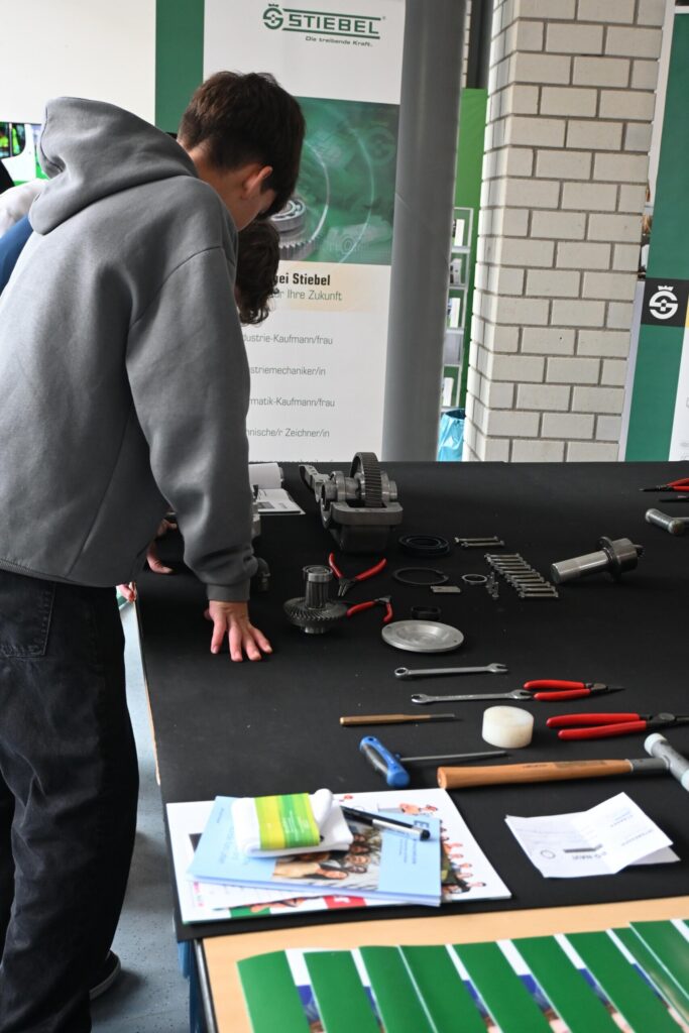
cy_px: 516
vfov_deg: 49.5
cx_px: 344
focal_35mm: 39
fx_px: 1119
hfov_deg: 34.2
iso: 1250
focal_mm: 26
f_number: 4.5
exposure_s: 1/50
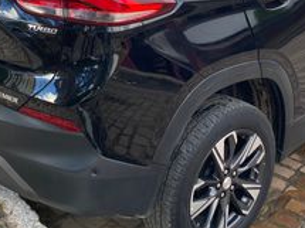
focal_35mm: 57
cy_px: 38
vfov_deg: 25.1
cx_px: 180
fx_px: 502
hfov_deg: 33.7
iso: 32
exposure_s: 1/194
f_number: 1.8
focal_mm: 4.25
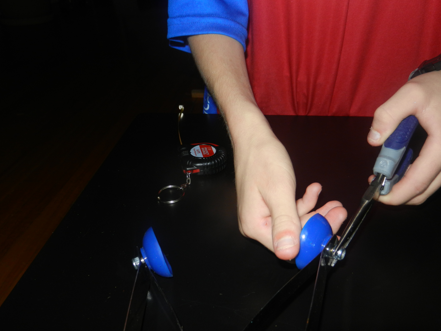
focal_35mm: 30
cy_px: 161
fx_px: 382
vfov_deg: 46.8
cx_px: 226
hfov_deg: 60.0
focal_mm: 5.1
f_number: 7.2
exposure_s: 1/30
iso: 200
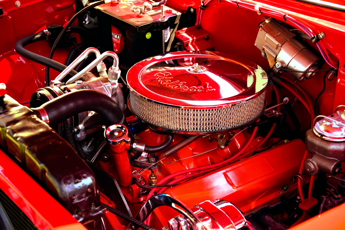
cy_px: 115
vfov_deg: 23.8
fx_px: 546
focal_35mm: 57
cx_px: 172
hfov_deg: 35.1
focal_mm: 38
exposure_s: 1/100
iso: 50
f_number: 3.3
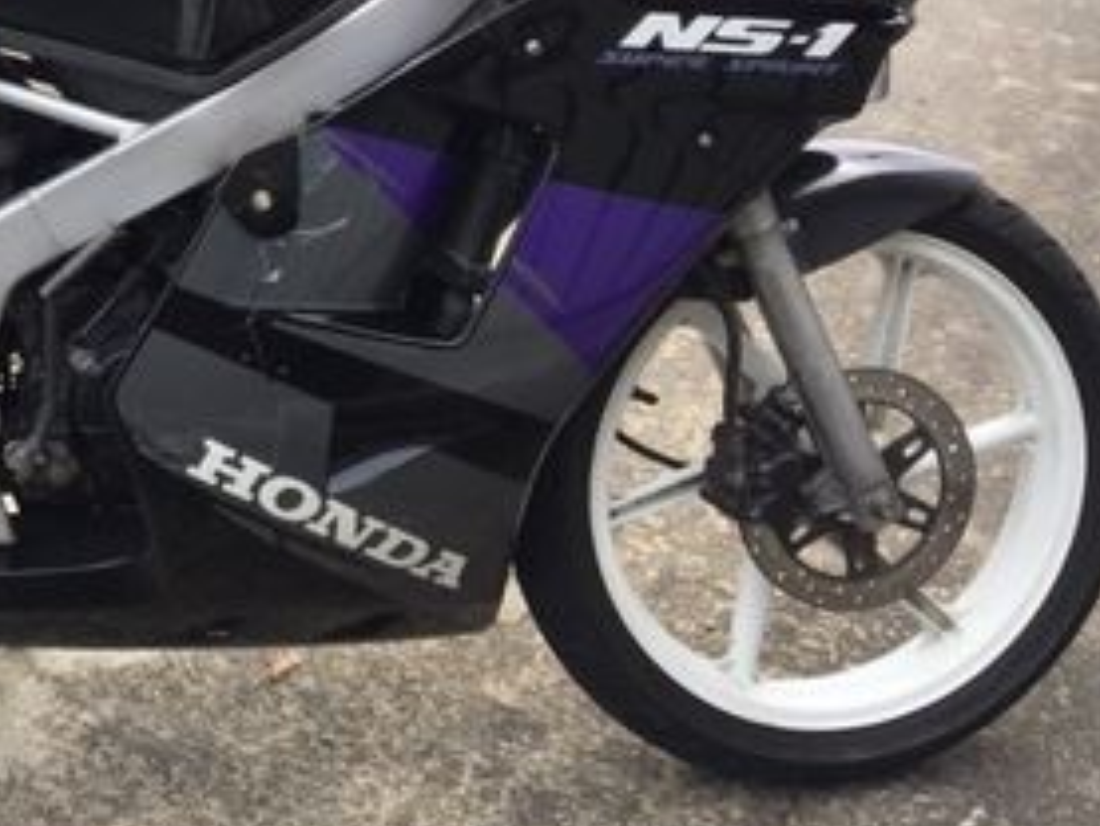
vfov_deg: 21.4
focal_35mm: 67
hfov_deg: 27.1
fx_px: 2130
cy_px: 60
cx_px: -40
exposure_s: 1/674
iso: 25
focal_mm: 4.15
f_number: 2.2
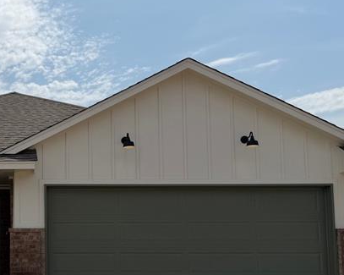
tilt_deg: +6.3
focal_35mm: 59
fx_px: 600
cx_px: 19
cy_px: 193
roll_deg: +0.5
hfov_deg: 30.3
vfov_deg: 25.6
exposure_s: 1/14286
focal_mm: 6.76
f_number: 1.78
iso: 80
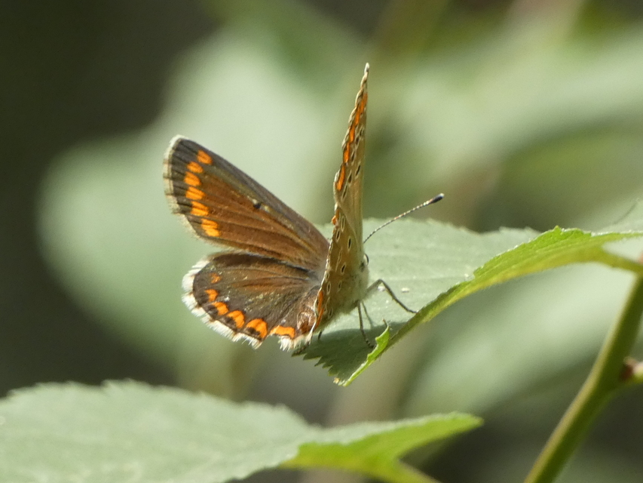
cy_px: 242
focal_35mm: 531
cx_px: 322
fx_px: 9865
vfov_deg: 2.8
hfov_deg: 3.7
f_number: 5.6
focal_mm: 95.2
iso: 320
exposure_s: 1/250
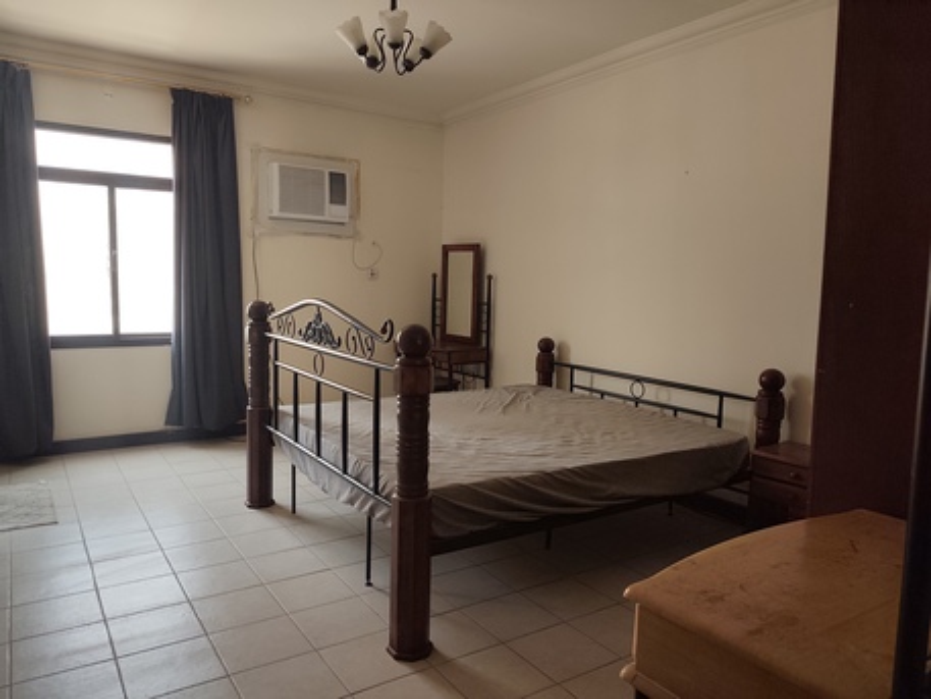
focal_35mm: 24
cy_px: 350
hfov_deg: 71.6
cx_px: 466
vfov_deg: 56.8
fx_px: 646
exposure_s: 1/54
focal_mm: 5.84
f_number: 1.6
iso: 100
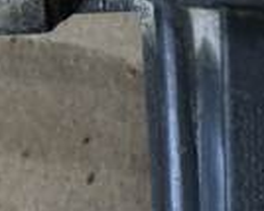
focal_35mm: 131
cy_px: 375
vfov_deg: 11.0
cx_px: 152
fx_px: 1023
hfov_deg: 14.7
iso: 25
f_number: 1.8
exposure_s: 1/30
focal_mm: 4
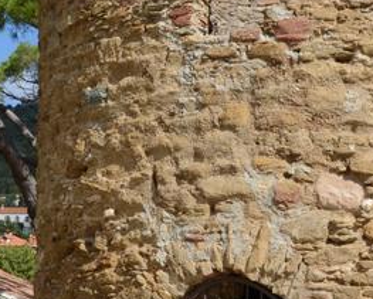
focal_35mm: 87
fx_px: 961
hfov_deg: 21.7
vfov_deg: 17.7
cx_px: 81
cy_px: 153
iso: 200
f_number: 13
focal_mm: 18
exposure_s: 1/200
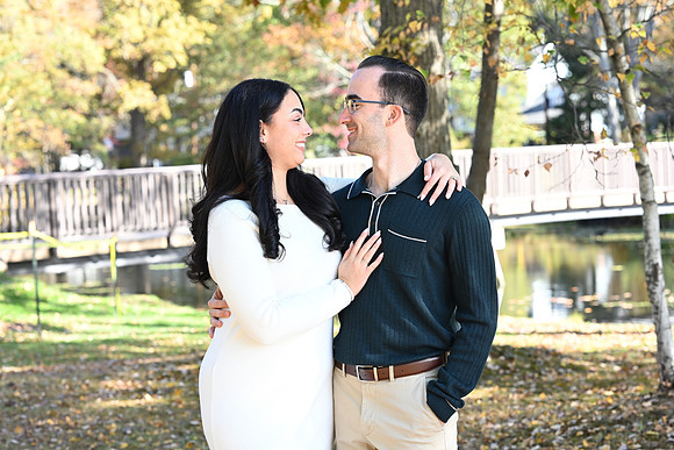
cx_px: 337
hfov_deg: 23.9
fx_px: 1592
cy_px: 225
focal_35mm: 85
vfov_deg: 16.1
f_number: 5.6
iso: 320
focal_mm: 85
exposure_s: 1/160
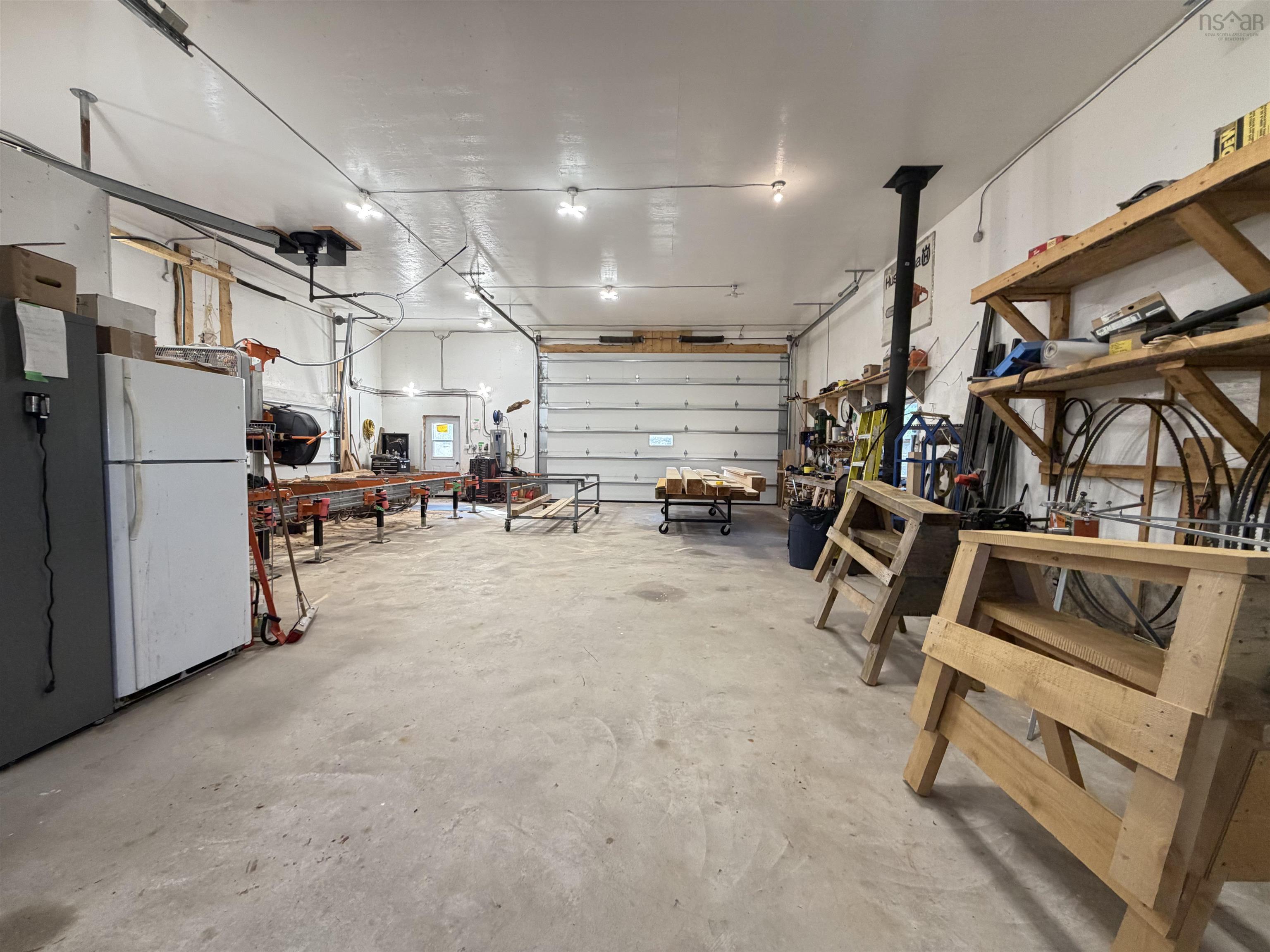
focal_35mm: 14
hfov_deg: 102.1
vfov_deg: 85.7
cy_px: 476
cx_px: 635
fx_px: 514
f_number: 2.2
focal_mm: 2.22
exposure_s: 1/120
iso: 250
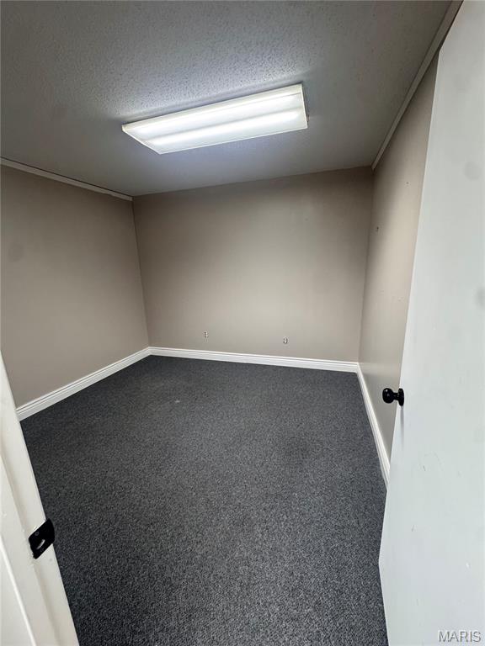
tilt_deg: -13.9
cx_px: 242
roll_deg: +2.2
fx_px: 262
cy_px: 323
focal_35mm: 14
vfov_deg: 102.1
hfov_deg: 85.7
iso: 250
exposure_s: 1/60
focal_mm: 2.22
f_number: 2.2
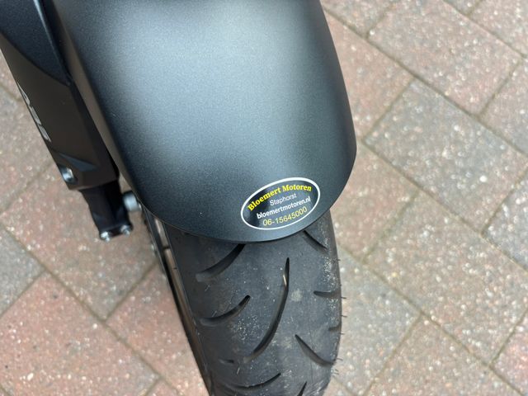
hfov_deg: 67.3
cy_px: 198
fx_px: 397
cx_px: 264
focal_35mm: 26
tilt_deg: -76.6
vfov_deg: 53.1
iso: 64
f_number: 1.6
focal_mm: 5.96
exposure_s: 1/121
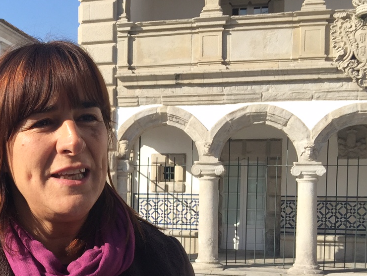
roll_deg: -2.2
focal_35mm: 64
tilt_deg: -1.5
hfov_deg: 29.2
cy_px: 226
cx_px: 46
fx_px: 679
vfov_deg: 22.6
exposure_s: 1/1319
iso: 32
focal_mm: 4.15
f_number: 2.2
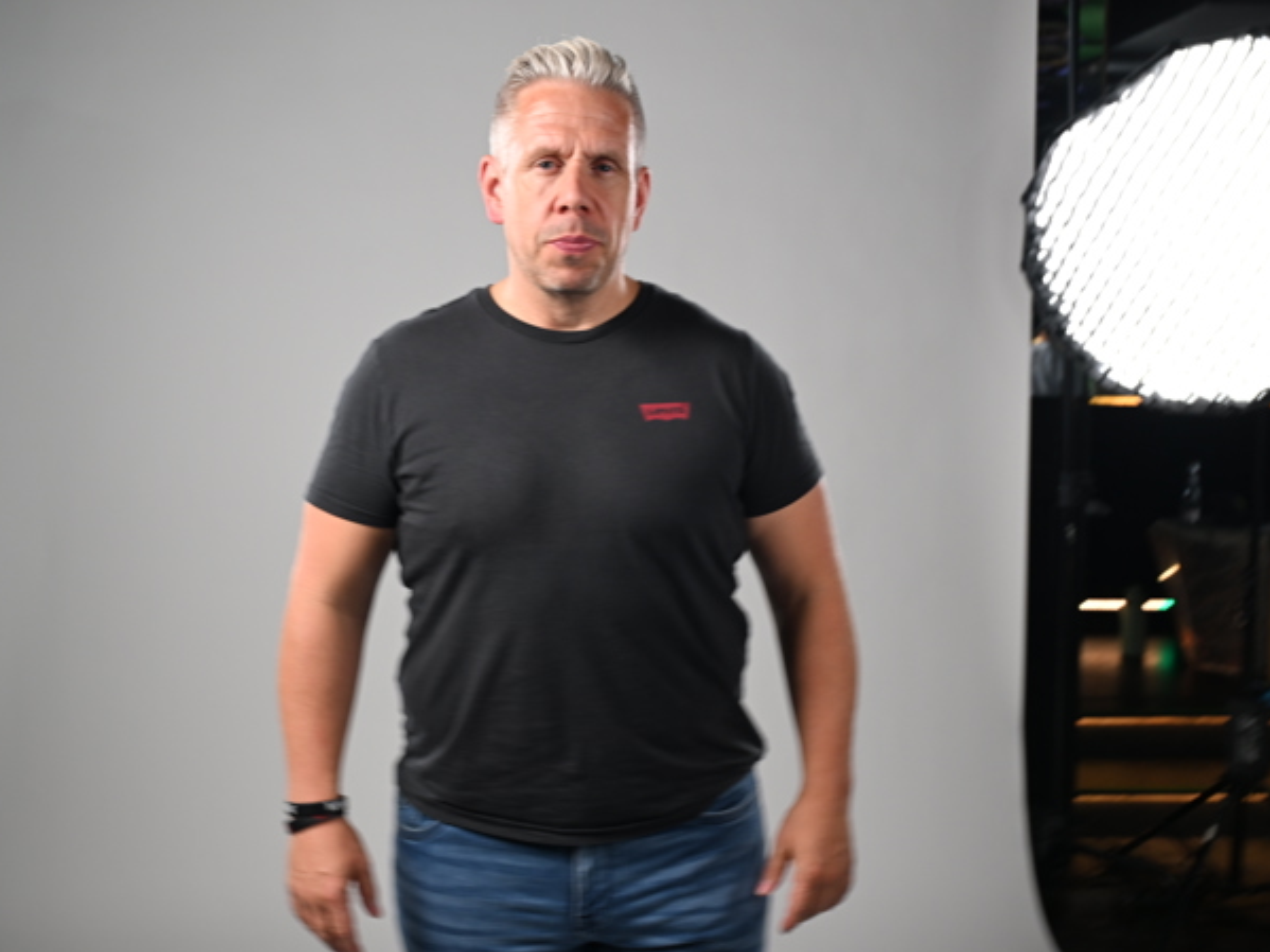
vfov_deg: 35.1
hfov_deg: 45.7
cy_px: 486
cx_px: 564
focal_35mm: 41
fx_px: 1504
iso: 500
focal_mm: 37
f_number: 5
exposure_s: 1/100
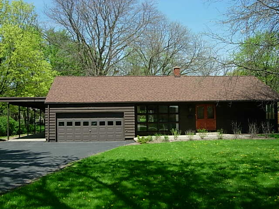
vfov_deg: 37.7
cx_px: 140
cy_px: 104
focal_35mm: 38
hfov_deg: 49.0
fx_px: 306
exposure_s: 1/497
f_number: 4.8
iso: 79
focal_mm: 7.8
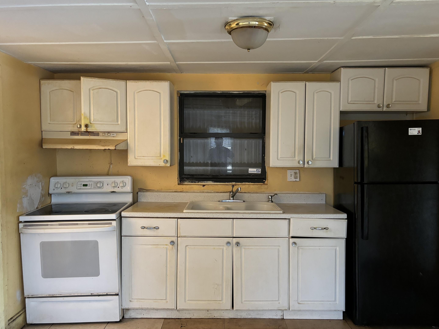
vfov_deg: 51.4
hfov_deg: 65.3
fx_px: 342
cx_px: 219
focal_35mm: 27
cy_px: 169
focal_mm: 5.96
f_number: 1.6
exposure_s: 1/60
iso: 400
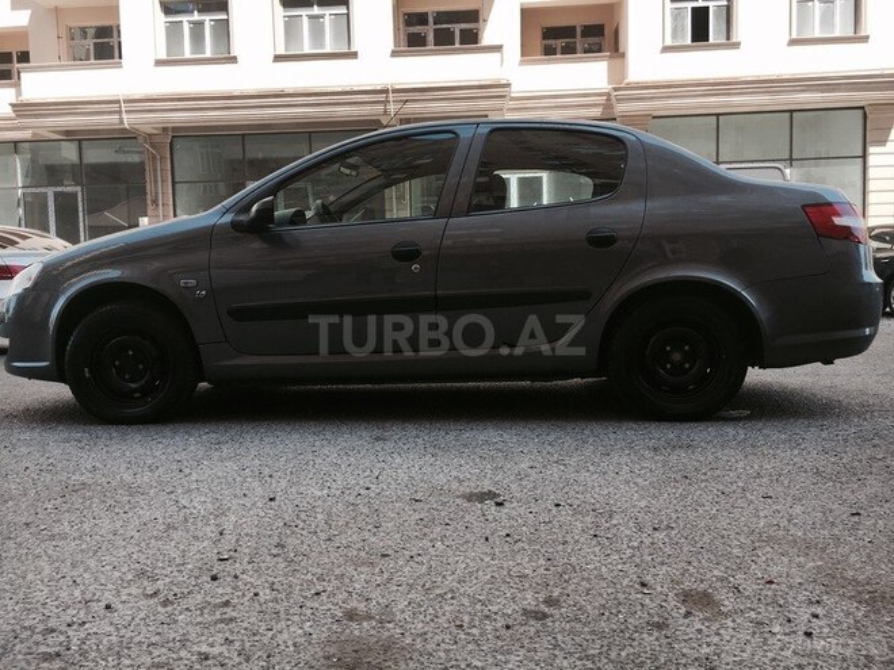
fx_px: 749
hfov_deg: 61.7
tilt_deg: -4.5
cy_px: 335
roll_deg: +1.3
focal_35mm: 29
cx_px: 447
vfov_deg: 48.2
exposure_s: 1/425
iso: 25
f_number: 2.2
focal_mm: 4.15
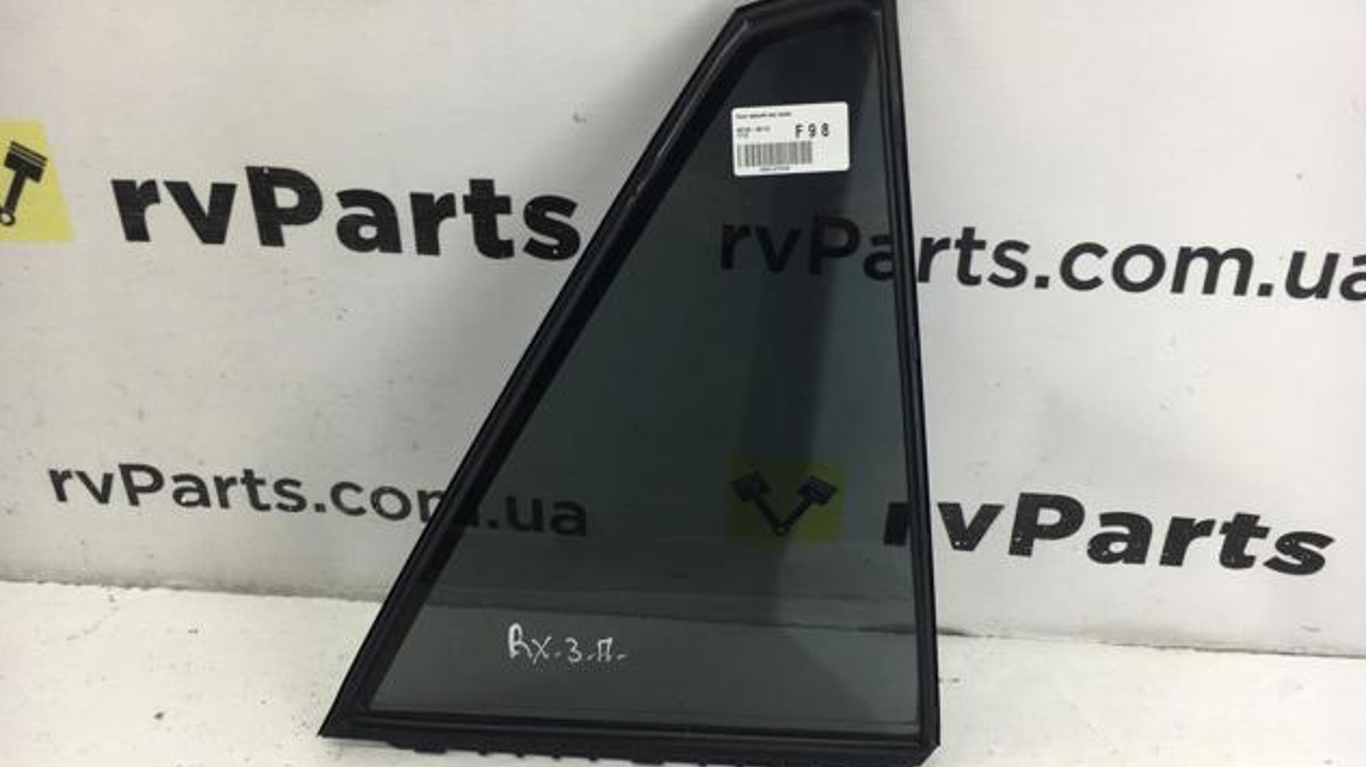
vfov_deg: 36.6
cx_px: 689
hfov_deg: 61.0
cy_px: 413
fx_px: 1159
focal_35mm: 32
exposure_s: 1/50
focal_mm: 4.15
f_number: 2.2
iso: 25
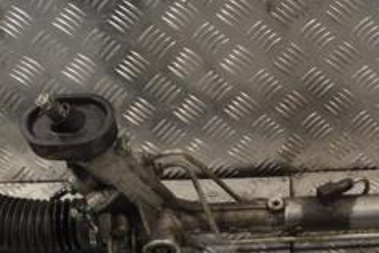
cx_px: 297
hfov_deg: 26.2
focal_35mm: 76
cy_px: 141
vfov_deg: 17.9
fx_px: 800
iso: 400
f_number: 5.6
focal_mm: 20
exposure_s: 1/125
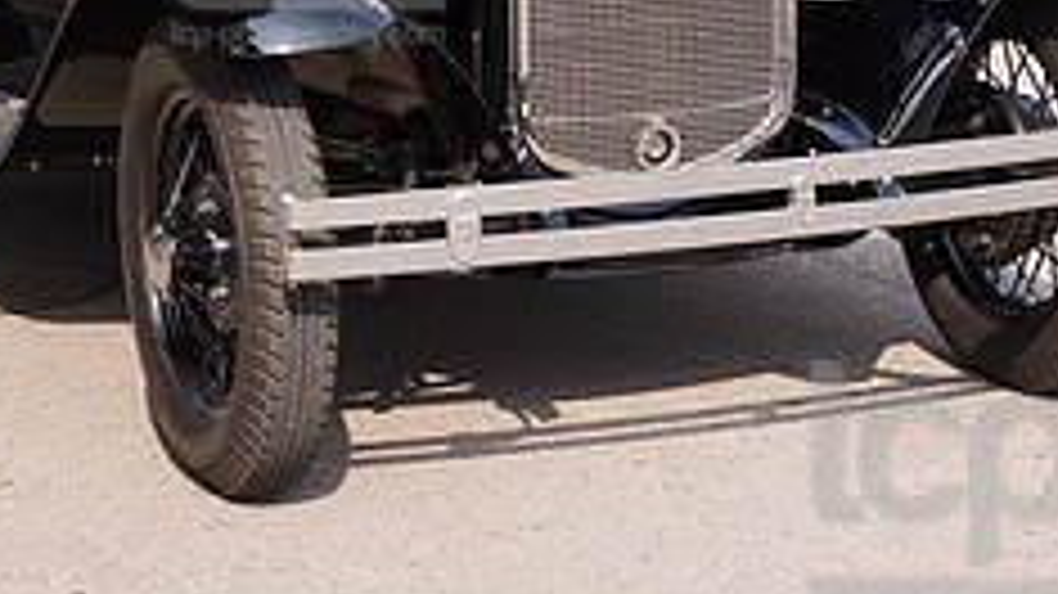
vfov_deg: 10.0
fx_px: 3337
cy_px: -110
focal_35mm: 119
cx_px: 311
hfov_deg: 17.9
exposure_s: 1/500
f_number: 6.3
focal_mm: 46
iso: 320
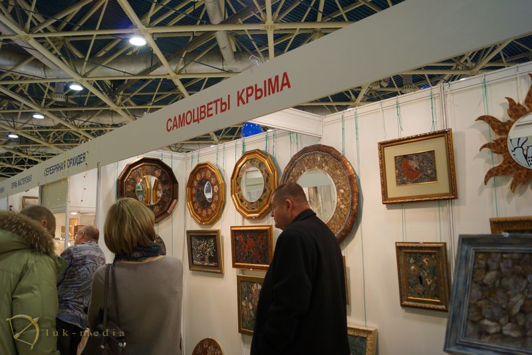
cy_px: 178
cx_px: 266
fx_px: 399
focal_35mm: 27
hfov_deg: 67.4
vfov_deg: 48.0
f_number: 4
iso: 500
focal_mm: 18
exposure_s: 1/60
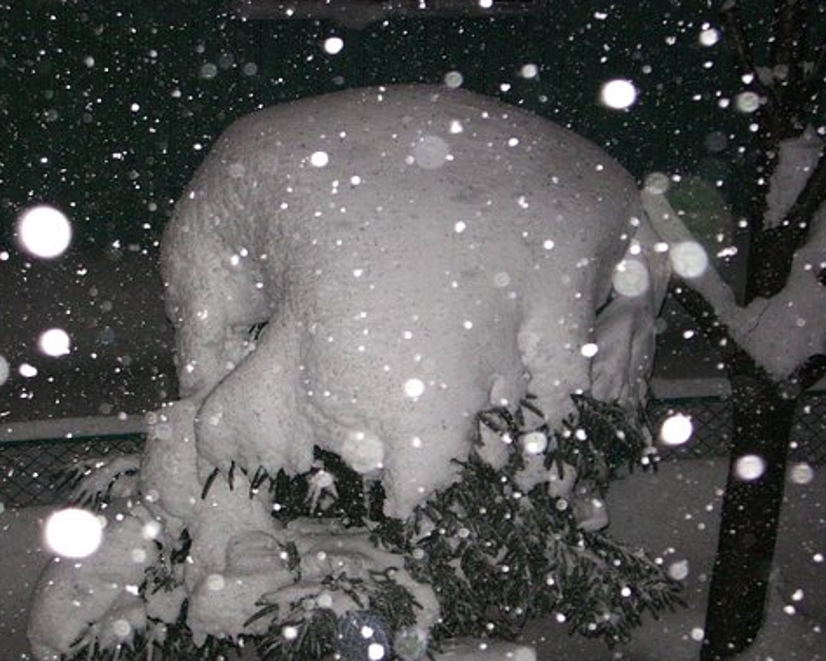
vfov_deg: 19.7
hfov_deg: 24.4
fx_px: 1906
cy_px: 328
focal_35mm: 78
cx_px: 430
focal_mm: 12.2
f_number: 3.9
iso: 200
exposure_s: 1/50
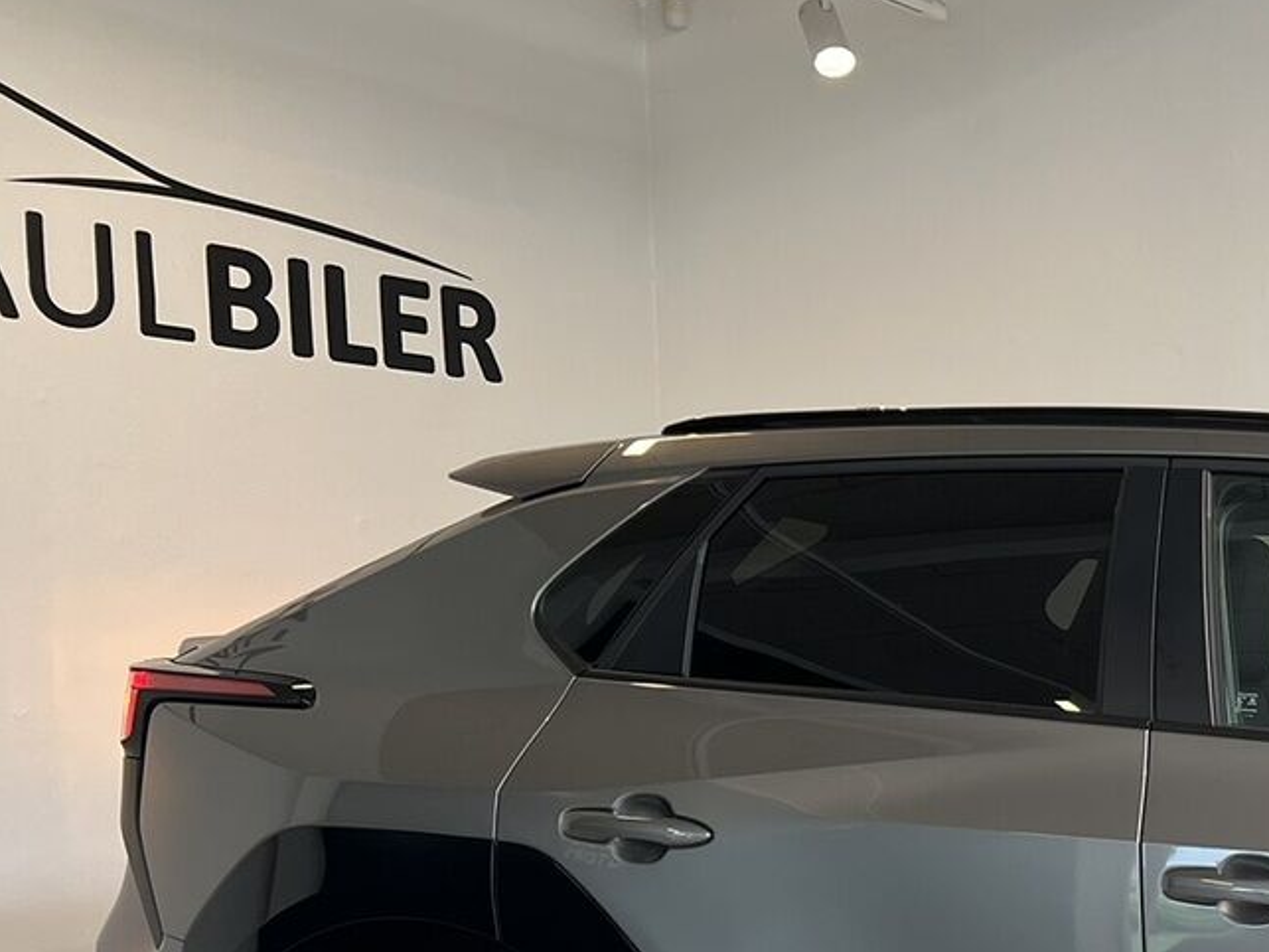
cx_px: 1588
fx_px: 2529
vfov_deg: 20.6
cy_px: 956
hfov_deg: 24.9
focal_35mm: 69
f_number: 1.5
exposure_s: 1/121
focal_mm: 5.7
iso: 64
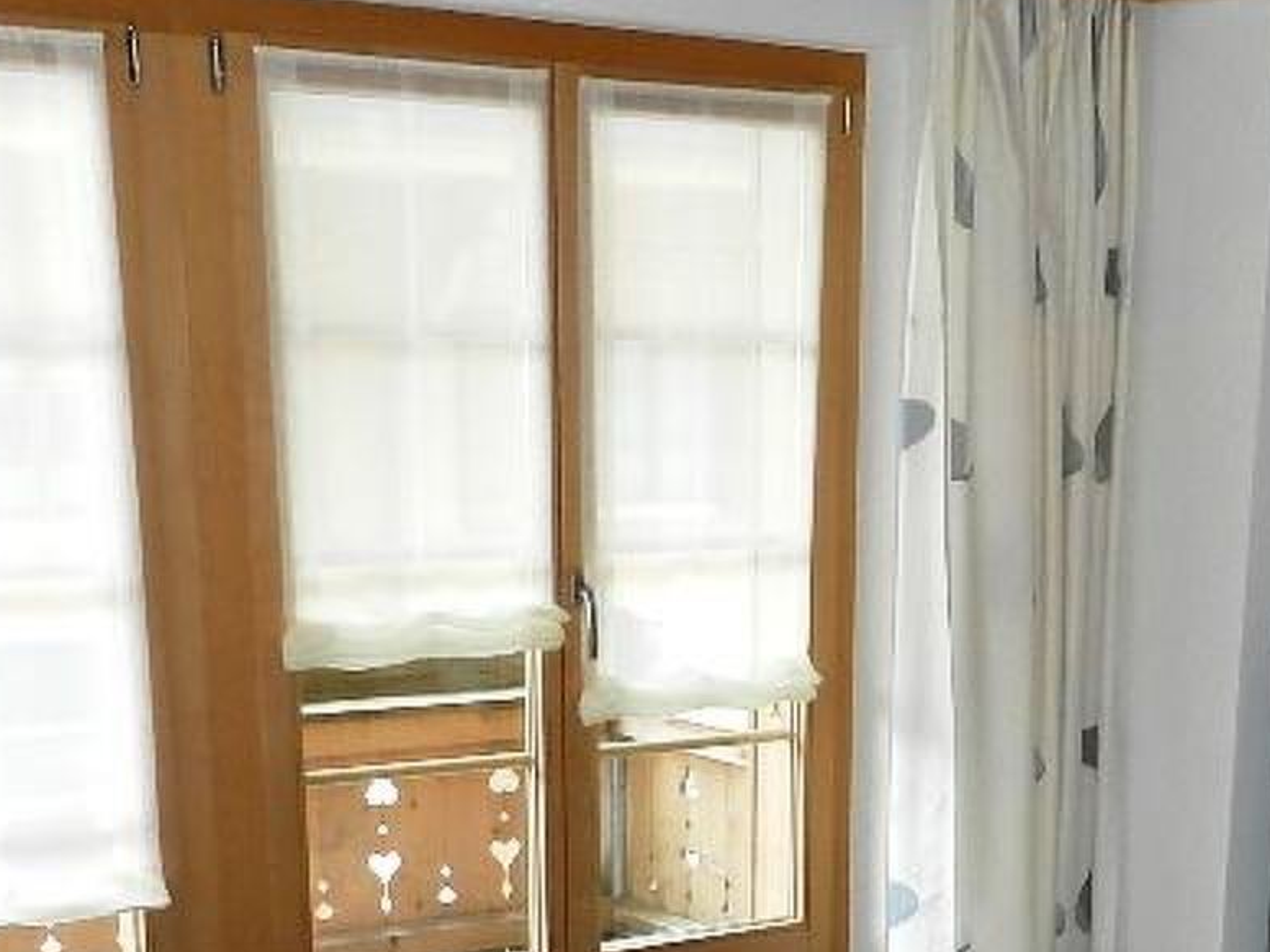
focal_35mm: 66
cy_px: 1125
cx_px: 898
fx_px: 2421
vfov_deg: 20.8
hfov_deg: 29.1
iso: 180
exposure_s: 1/30
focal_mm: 4.5
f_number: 3.5
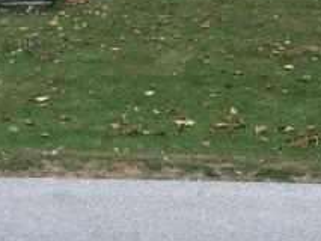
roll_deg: +3.1
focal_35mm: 79
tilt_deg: -0.1
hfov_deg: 24.7
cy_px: -78
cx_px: 188
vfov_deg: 17.4
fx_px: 733
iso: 64
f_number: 2.2
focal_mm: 4.15
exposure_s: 1/15
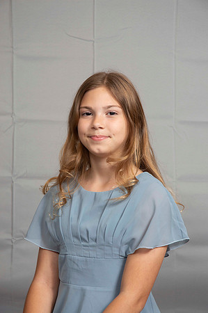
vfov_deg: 19.5
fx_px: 912
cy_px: 156
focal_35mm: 105
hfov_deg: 13.0
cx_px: 104
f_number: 6.3
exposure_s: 1/60
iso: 100
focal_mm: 70
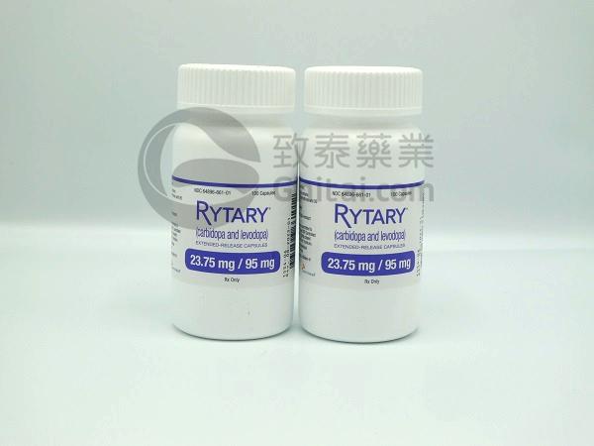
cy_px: 223
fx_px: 1030
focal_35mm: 60
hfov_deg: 32.2
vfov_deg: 24.4
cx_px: 297
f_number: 2.8
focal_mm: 12.8
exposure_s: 1/125
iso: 80
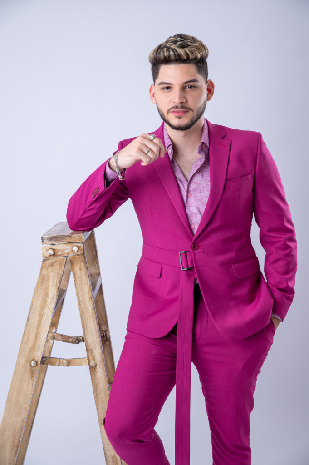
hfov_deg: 24.2
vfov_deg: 35.7
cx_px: 154
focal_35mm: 56
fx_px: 722
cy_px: 232
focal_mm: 56
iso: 200
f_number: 5.6
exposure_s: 1/200
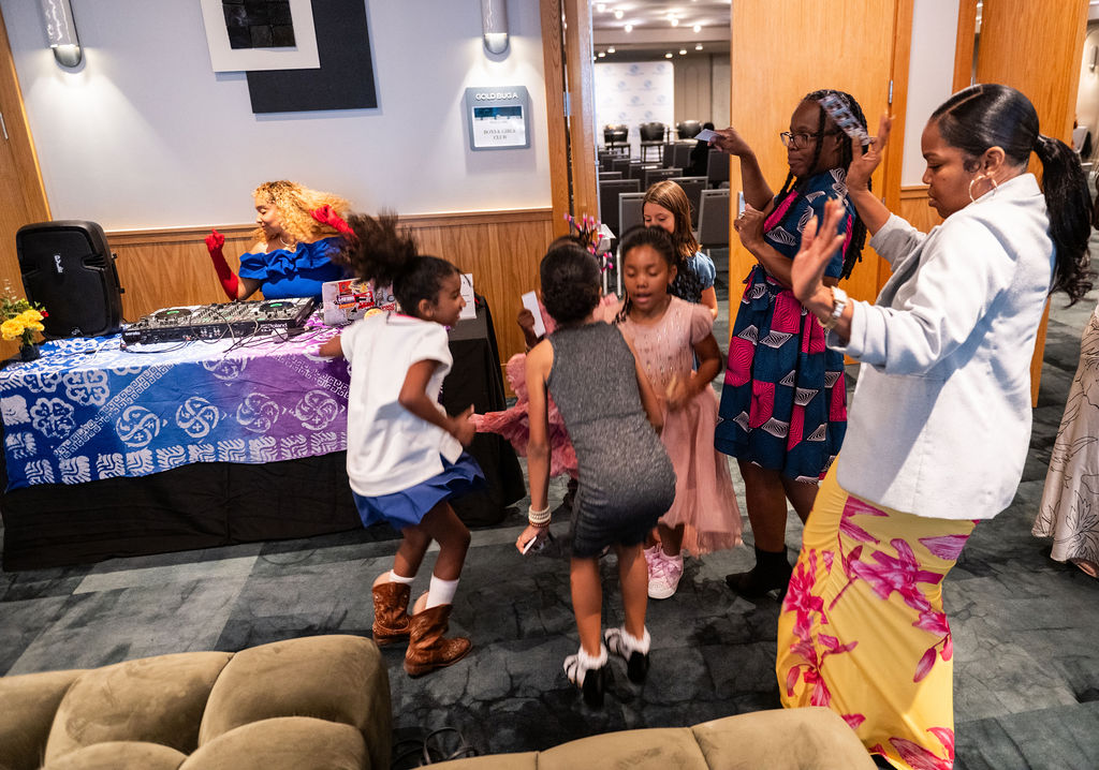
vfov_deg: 51.2
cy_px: 368
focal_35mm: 26
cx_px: 603
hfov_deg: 68.5
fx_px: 804
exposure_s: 1/125
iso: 1600
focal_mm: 24
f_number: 2.8
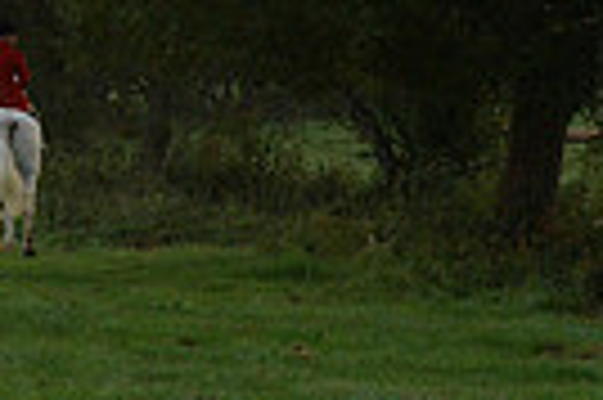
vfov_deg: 4.5
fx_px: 5069
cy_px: -31
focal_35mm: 303
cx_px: -526
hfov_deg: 6.6
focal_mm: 70
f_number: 5
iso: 2500
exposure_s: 1/640
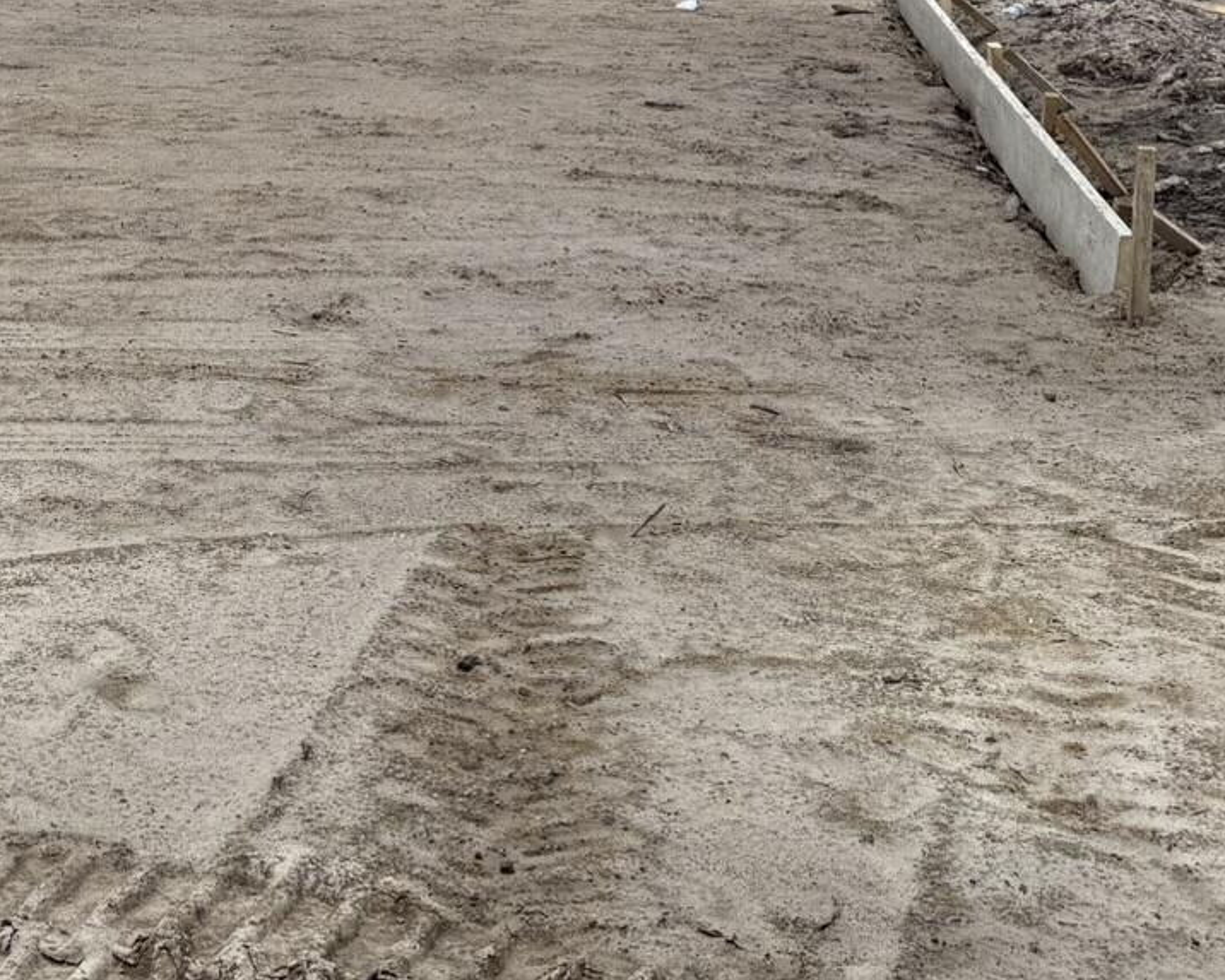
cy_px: -113
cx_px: 79
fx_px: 2429
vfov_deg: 21.6
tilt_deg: -4.5
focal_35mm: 67
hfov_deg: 27.1
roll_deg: +2.4
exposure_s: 1/7353
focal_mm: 6.76
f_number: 1.78
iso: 80
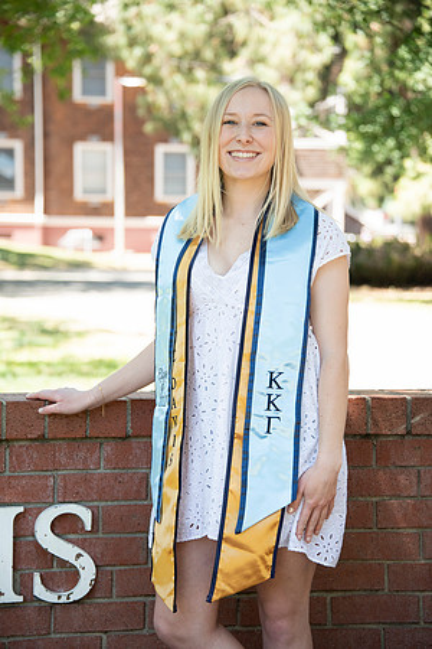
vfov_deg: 16.8
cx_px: 216
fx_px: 2196
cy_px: 324
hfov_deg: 11.2
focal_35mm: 122
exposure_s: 1/320
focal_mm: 122
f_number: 5.6
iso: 640
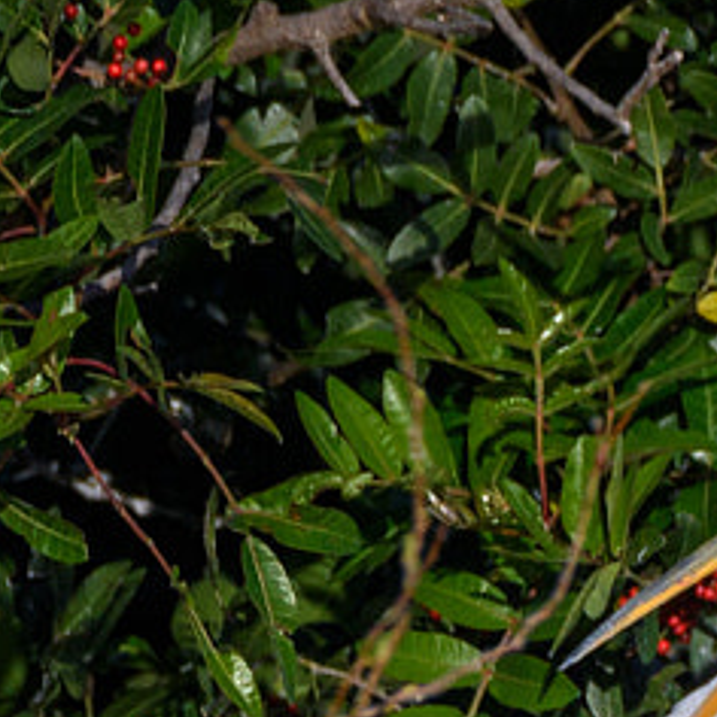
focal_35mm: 2884
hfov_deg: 0.6
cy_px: 1332
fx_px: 67584
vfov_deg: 0.6
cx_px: 1516
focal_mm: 500
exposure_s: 1/1600
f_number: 8
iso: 250
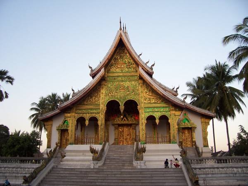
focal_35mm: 34
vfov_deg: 41.8
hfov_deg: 54.0
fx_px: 244
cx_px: 124
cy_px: 93
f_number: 2.7
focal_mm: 5.6
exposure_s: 1/125
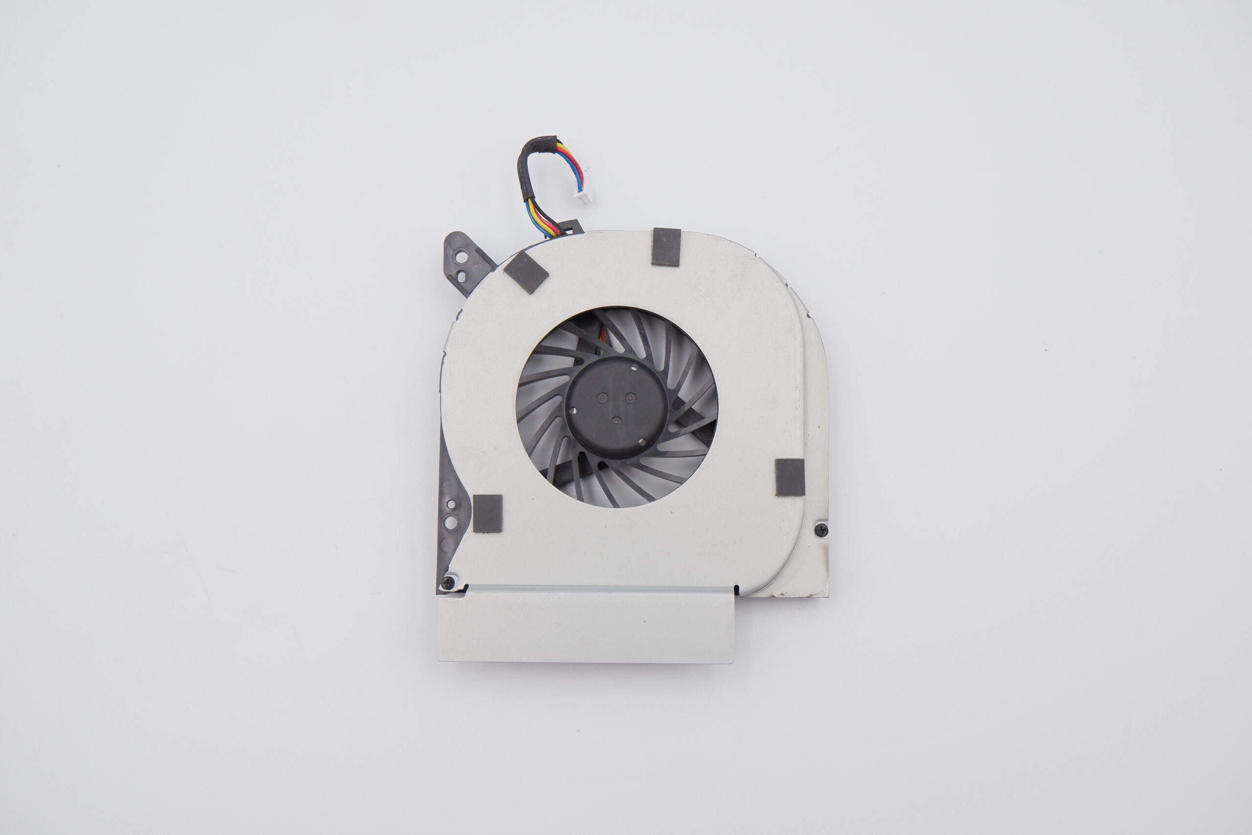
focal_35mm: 36
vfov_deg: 36.9
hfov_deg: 53.1
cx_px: 626
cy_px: 418
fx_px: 1252
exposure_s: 1/280
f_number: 5.6
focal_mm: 24.9
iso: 800
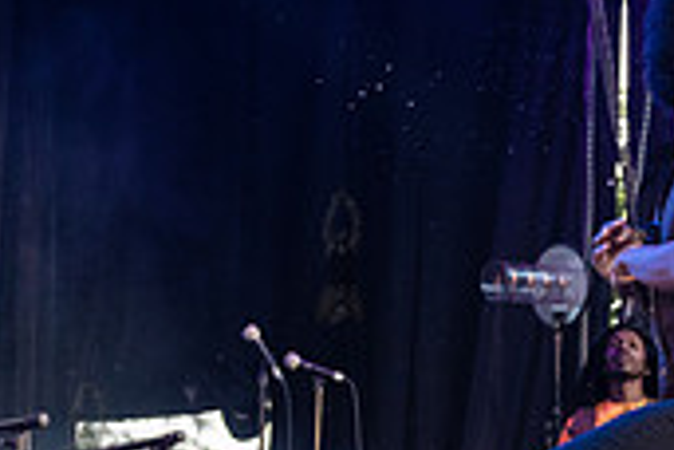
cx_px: 686
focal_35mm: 143
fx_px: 2677
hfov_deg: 14.1
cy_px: 458
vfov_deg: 9.5
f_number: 3.2
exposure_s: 1/800
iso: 2000
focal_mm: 34
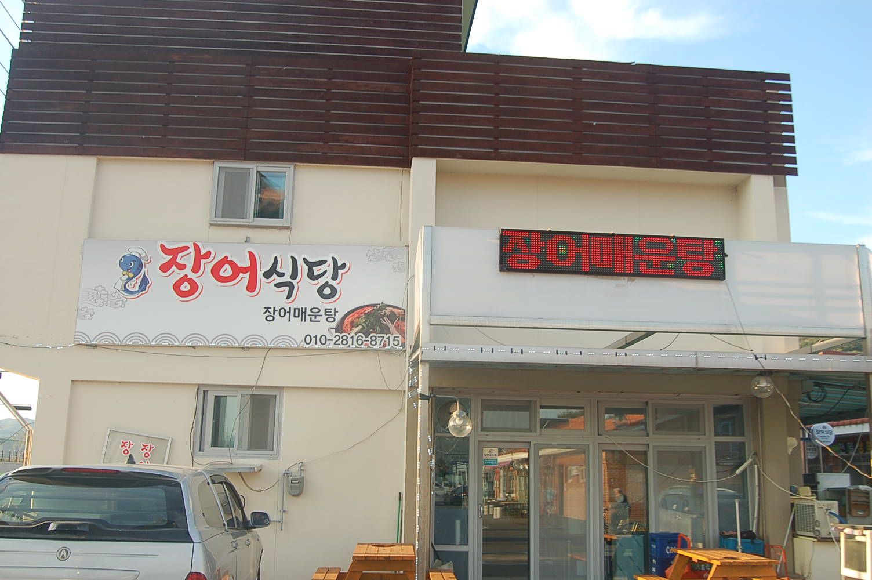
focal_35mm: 33
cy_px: 290
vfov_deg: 39.9
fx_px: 799
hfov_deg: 57.3
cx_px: 436
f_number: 5.6
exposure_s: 1/125
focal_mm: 22
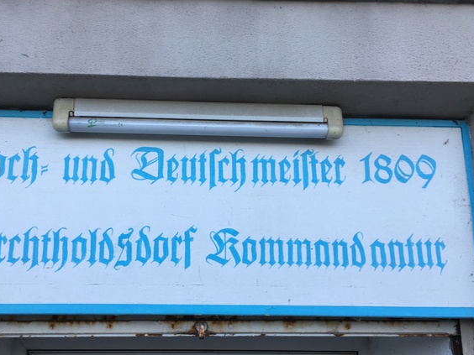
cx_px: 205
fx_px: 493
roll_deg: +0.5
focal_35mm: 36
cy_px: 199
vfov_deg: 39.6
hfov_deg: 51.2
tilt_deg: +12.6
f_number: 2.2
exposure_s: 1/122
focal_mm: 4.15
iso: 25
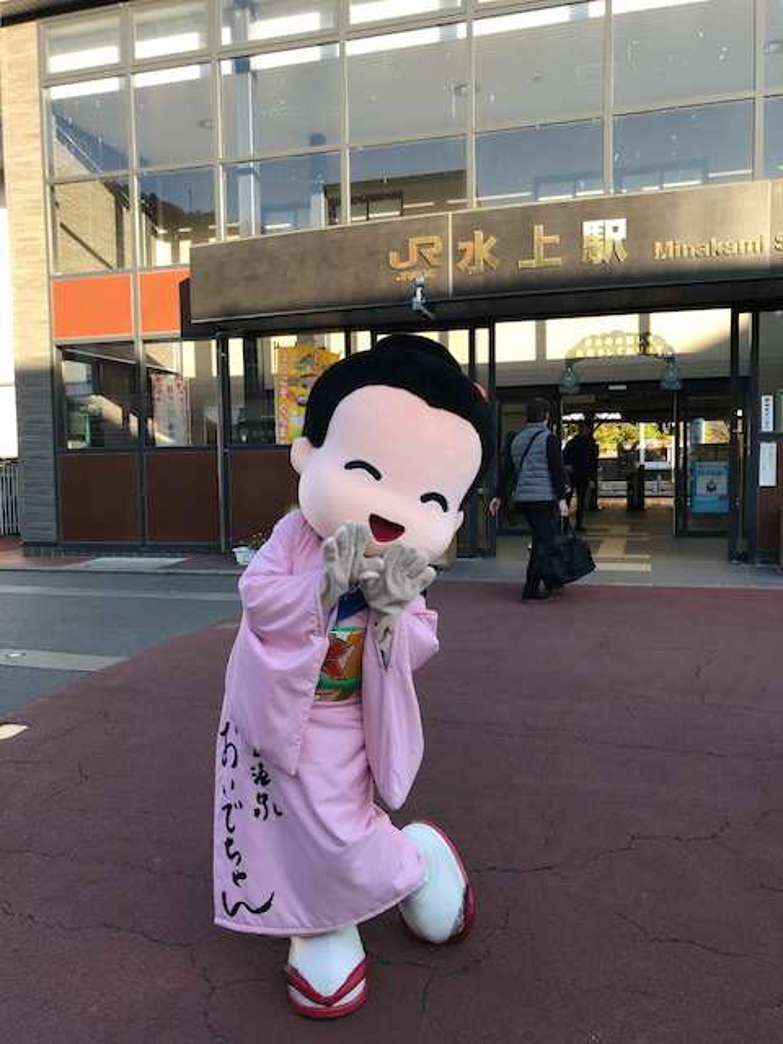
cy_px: 522
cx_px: 392
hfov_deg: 49.7
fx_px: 844
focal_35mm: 28
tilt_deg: -2.4
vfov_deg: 63.4
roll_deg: +1.4
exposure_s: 1/332
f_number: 1.8
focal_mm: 3.99
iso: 20
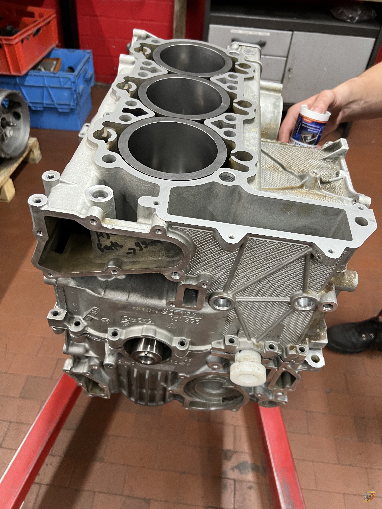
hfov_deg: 53.1
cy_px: 254
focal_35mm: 26
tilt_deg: -45.7
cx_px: 191
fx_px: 383
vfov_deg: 67.3
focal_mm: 5.7
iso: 200
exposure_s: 1/50
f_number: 1.5
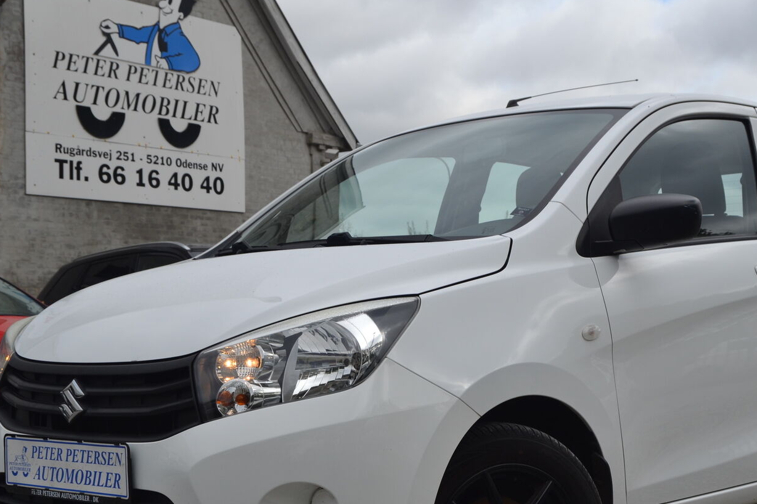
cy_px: 337
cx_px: 457
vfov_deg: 22.2
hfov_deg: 32.8
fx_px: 1282
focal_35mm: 61
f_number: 8
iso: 100
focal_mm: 26
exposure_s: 1/250
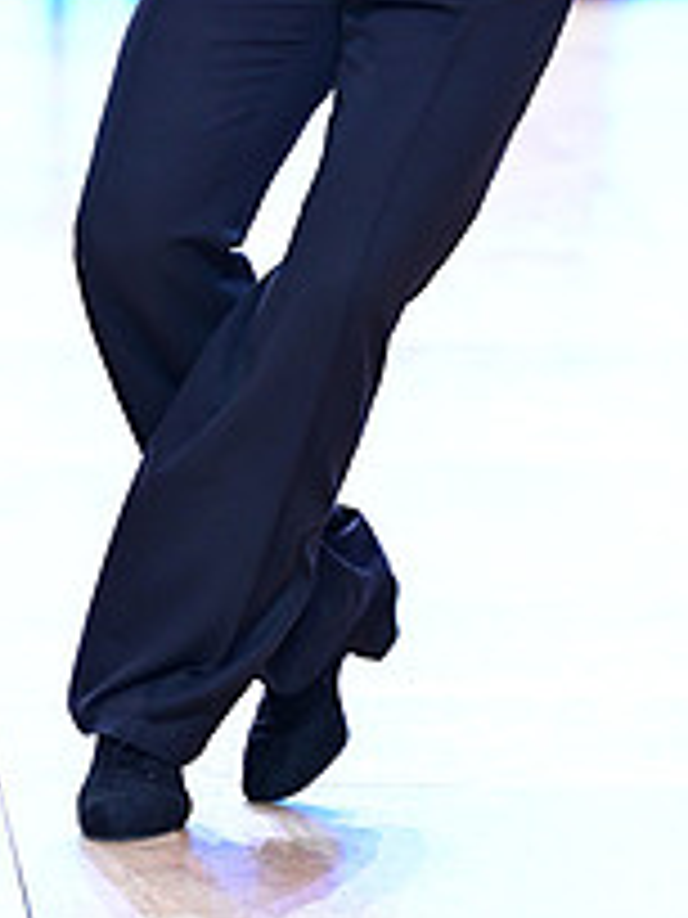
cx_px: 63
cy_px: -346
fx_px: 8692
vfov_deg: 6.0
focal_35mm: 328
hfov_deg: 4.5
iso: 1600
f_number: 2.8
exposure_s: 1/250
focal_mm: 120
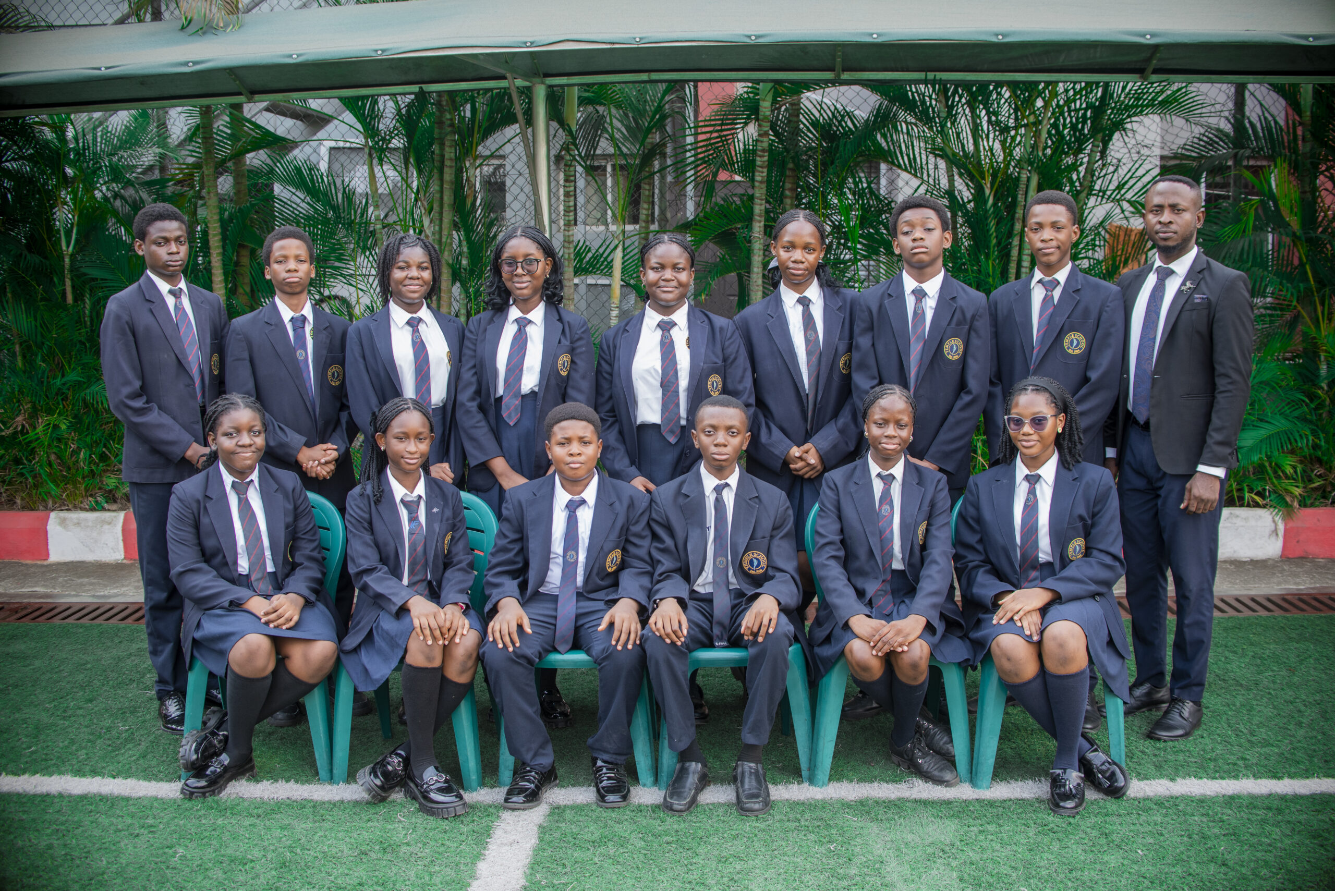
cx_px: 668
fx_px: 1298
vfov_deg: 37.9
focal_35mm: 35
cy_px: 446
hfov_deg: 54.4
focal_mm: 35
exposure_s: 1/200
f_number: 4
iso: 250
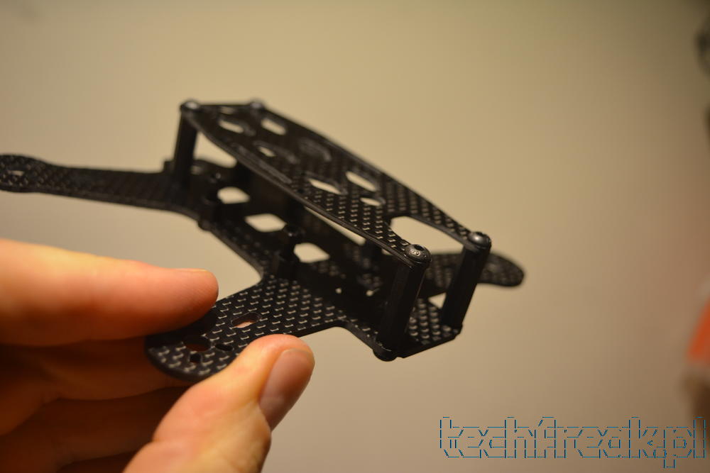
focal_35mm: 44
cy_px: 236
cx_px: 355
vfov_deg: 30.9
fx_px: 858
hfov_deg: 45.0
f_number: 5
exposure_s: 1/100
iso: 400
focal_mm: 29
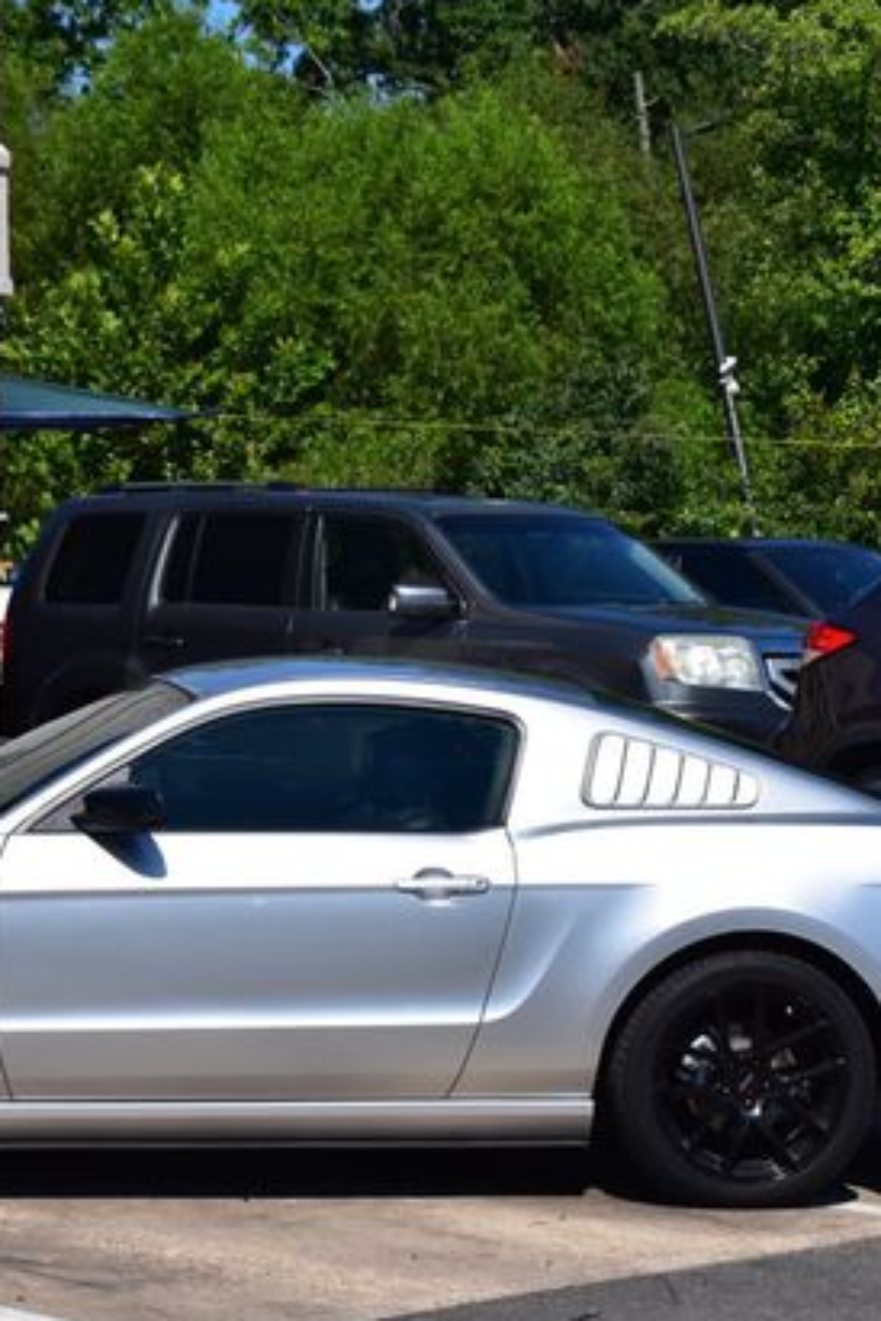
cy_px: 678
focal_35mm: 112
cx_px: 244
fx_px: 4111
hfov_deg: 12.2
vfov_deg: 18.3
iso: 200
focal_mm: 48
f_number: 11
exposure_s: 1/500
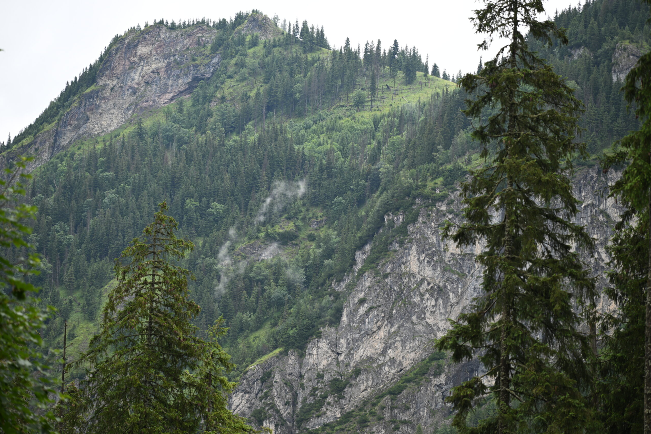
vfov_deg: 11.3
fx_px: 2188
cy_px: 217
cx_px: 323
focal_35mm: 121
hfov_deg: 16.9
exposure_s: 1/160
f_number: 4
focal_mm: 120
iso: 100
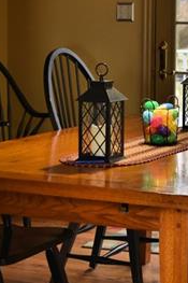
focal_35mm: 111
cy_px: 93
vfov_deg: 18.4
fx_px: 871
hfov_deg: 12.2
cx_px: 198
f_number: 4
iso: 800
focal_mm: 38
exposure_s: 1/60
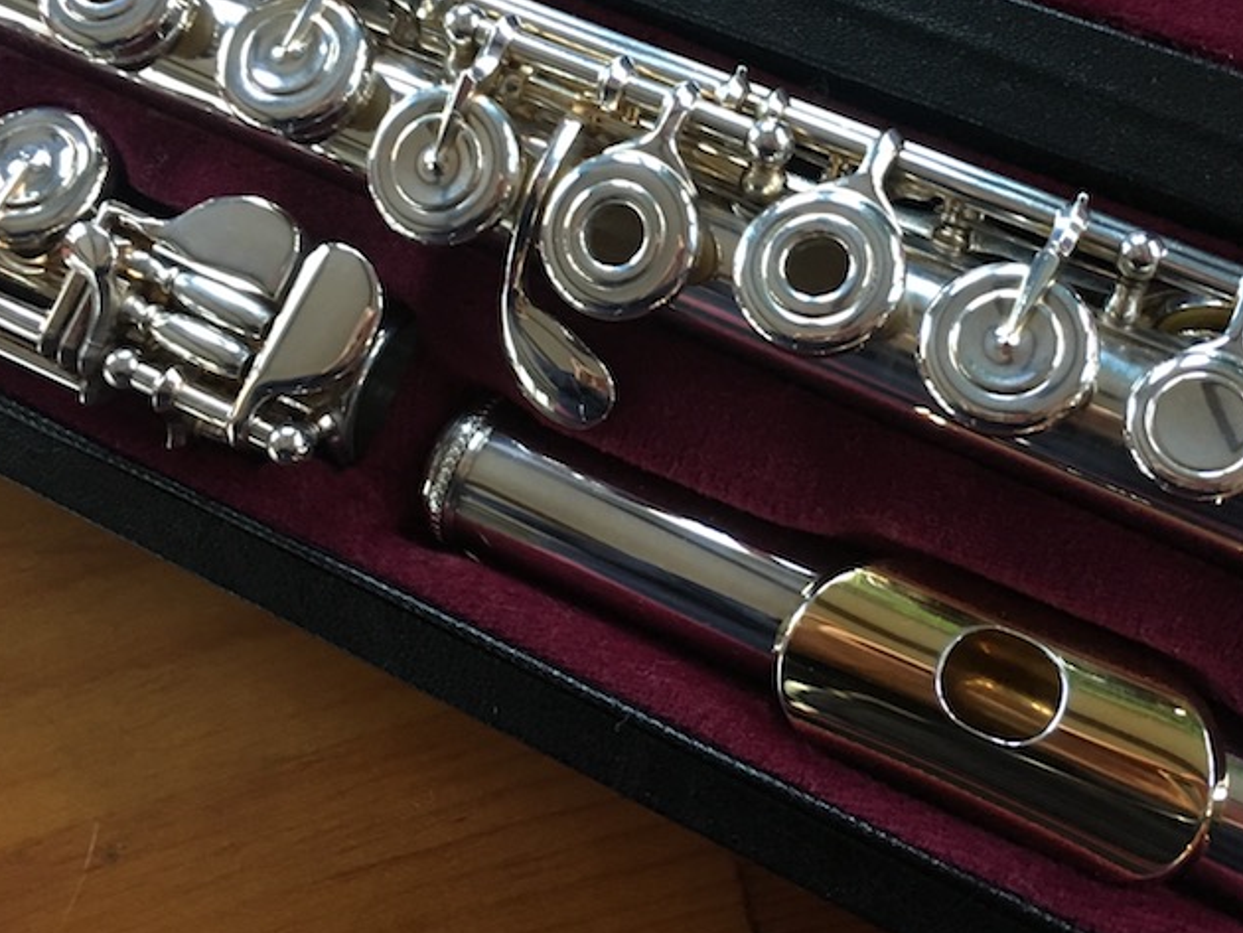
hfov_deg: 41.1
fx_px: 1652
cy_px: 262
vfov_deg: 31.1
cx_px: 740
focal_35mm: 46
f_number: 2.2
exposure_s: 1/17
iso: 200
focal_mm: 4.15
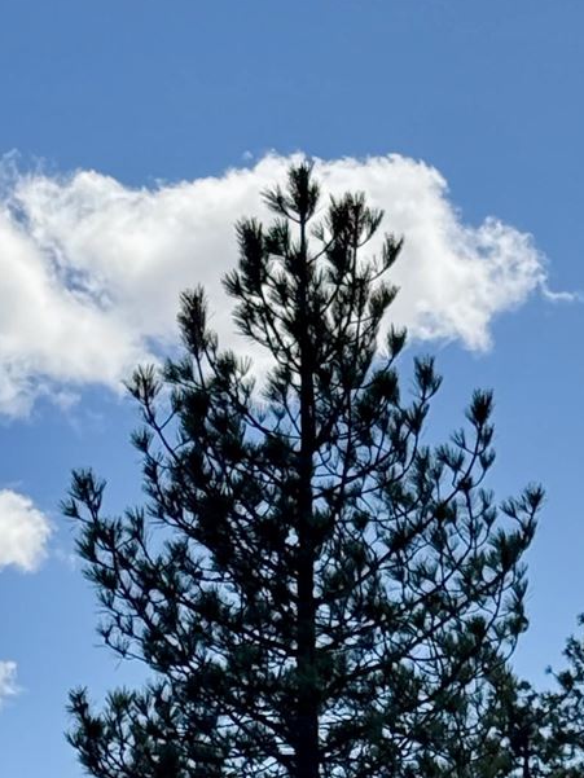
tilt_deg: +4.6
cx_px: 620
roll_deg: -0.7
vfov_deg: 10.5
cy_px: 1027
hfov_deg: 8.0
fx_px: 4138
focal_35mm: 184
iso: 80
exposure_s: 1/9901
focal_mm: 6.76
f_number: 1.78
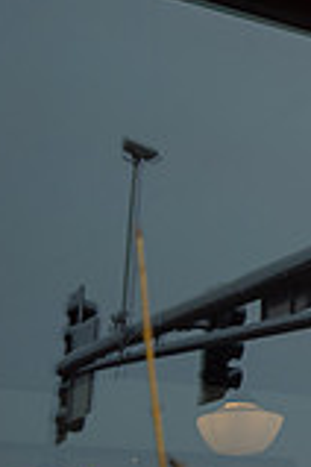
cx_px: 731
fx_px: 1399
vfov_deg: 18.9
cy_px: 218
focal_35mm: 108
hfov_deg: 10.9
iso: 250
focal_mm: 28.3
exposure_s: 1/800
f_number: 2.8
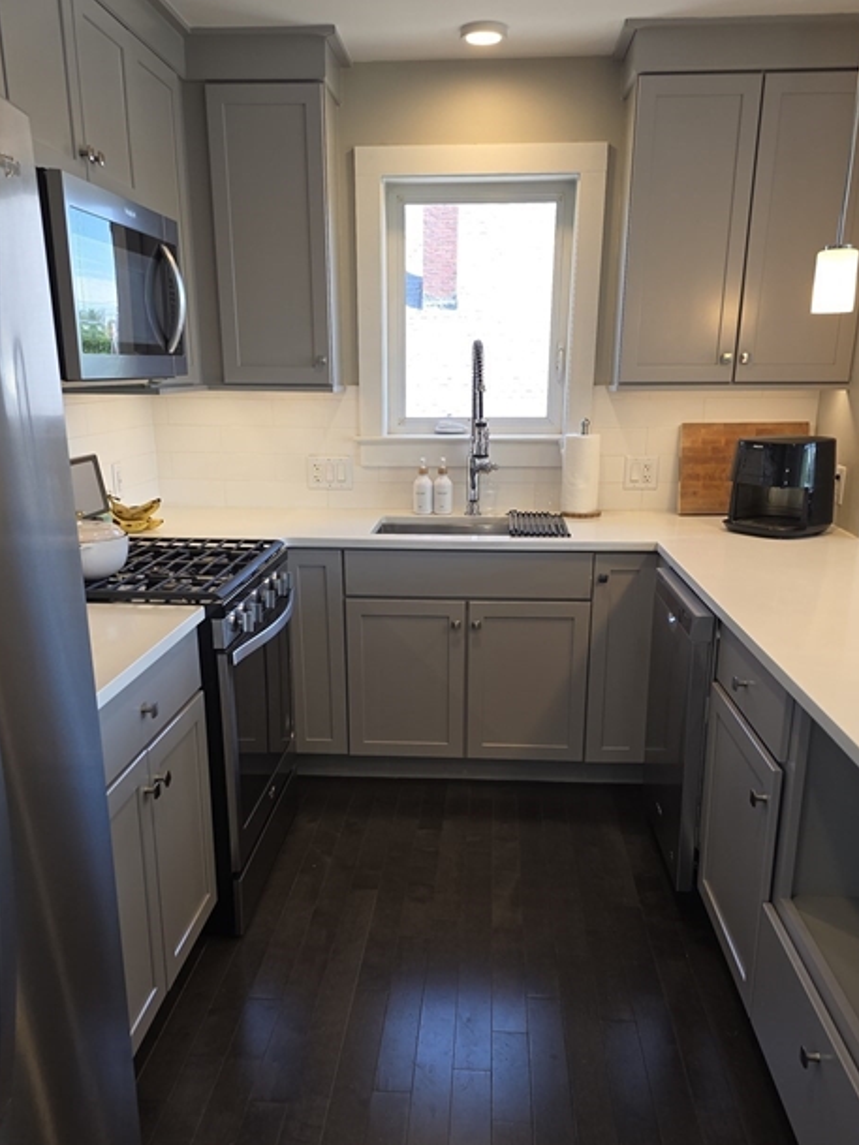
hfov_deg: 48.2
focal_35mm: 29
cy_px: 677
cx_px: 430
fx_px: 959
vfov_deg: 61.2
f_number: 1.7
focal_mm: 6.25
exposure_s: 1/60
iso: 40
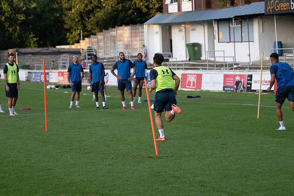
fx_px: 1004
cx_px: 147
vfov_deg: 11.1
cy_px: 98
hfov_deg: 16.7
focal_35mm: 123
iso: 1000
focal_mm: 82
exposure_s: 1/2000
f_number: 2.8
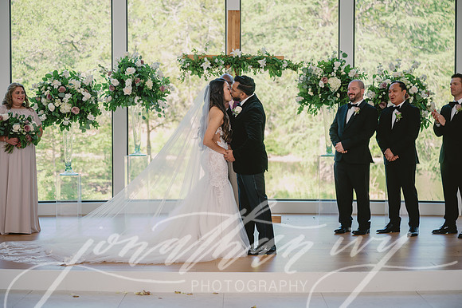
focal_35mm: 70
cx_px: 231
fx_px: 898
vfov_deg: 19.4
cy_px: 154
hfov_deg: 28.9
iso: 125
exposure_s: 1/200
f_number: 2.8
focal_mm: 70
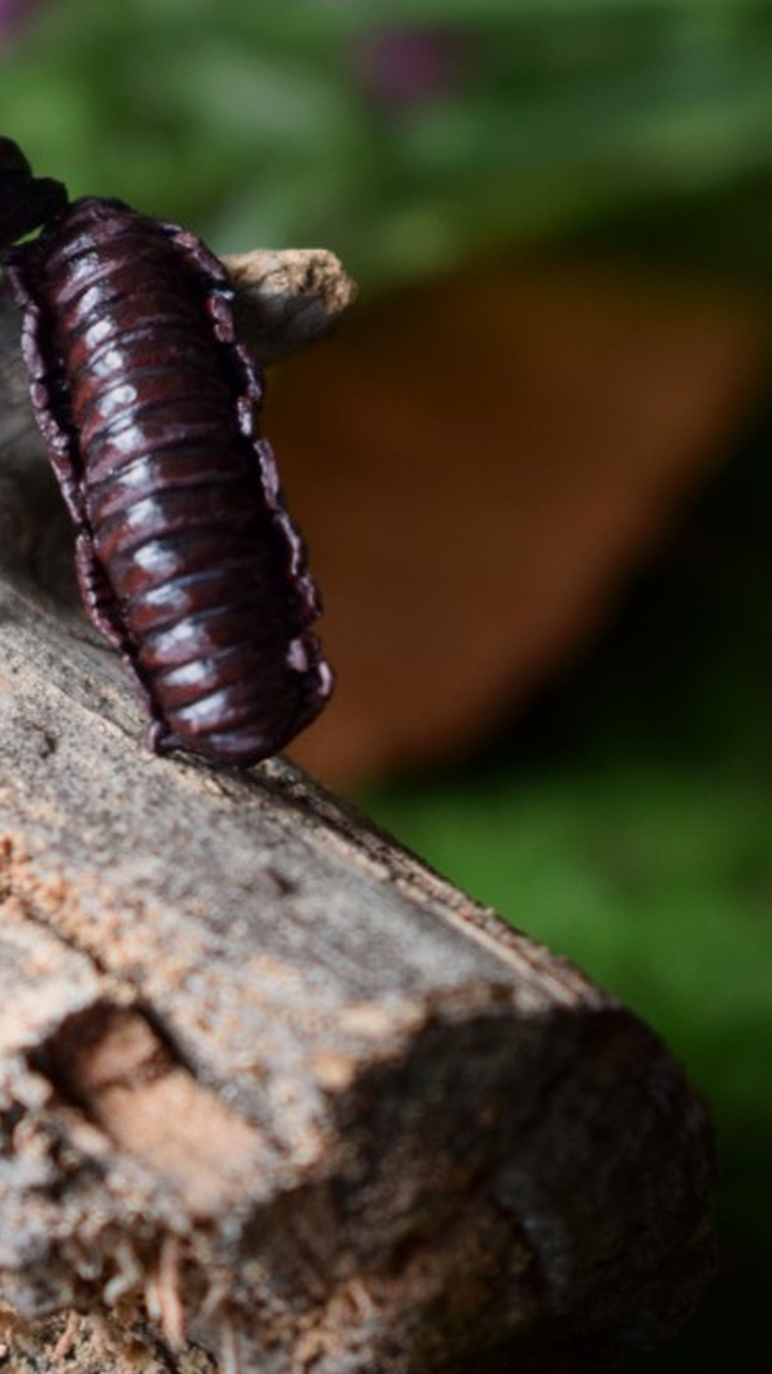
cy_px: 416
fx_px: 5495
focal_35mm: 151
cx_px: 79
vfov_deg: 14.2
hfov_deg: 8.0
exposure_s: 1/60
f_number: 5.6
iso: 720
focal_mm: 55
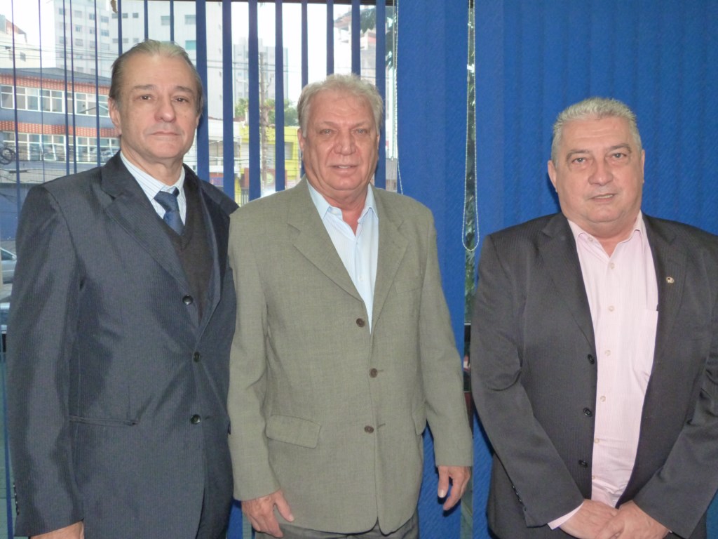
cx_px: 359
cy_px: 270
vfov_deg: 40.7
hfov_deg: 52.6
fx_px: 726
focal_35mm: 35
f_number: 3
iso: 400
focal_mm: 6.2
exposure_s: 1/60
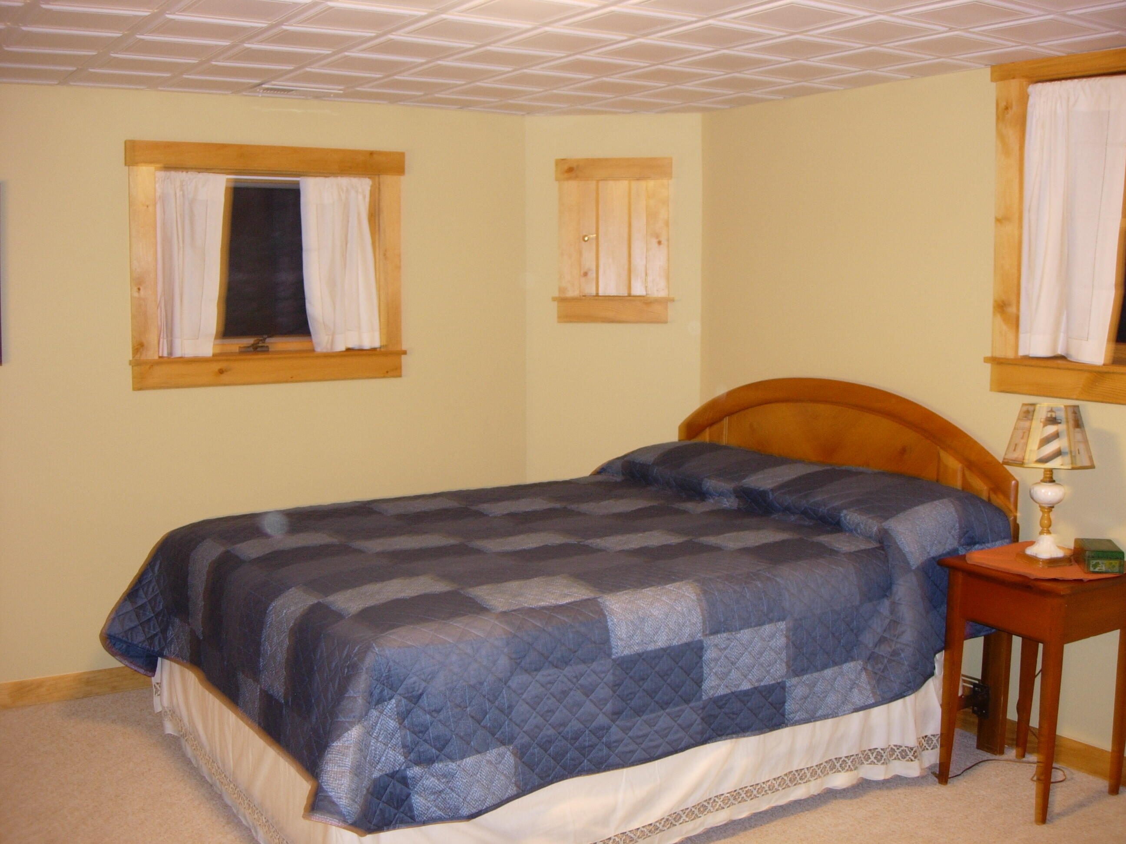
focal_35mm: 38
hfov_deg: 49.0
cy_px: 422
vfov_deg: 37.7
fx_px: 1236
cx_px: 563
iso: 79
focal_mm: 7.8
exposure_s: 1/2.9
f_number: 2.8
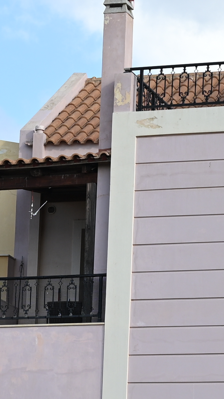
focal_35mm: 193
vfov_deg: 11.1
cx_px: 139
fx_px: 2038
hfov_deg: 6.3
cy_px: 344
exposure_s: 1/640
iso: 100
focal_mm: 39
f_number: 4
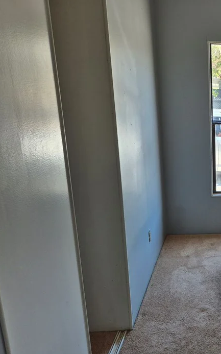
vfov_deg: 54.0
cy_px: 179
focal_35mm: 36
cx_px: 258
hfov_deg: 30.5
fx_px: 347
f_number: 1.8
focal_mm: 5.4
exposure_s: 1/180
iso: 32
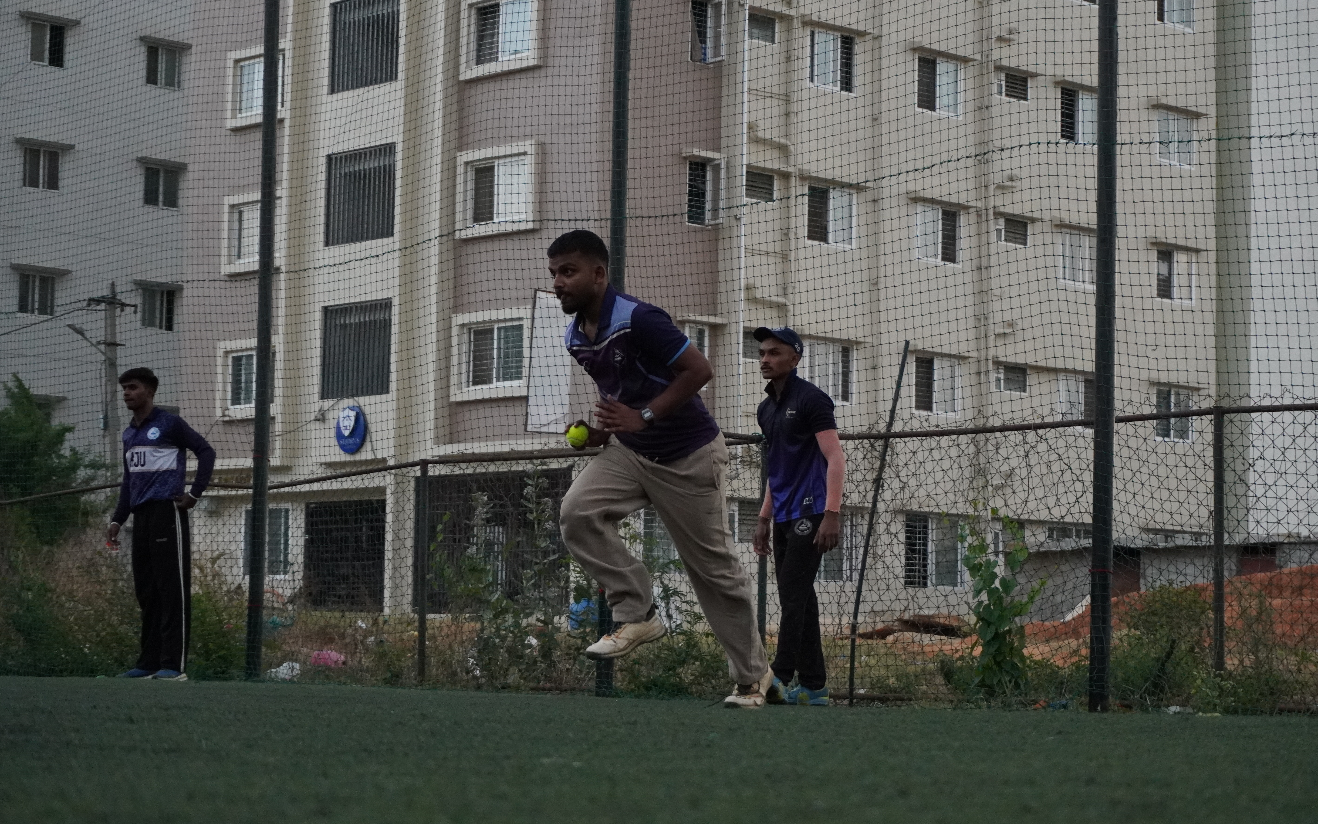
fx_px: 2910
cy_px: 407
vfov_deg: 16.1
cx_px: 686
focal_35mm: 81
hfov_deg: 25.5
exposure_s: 1/1000
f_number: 5.6
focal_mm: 50
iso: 2500
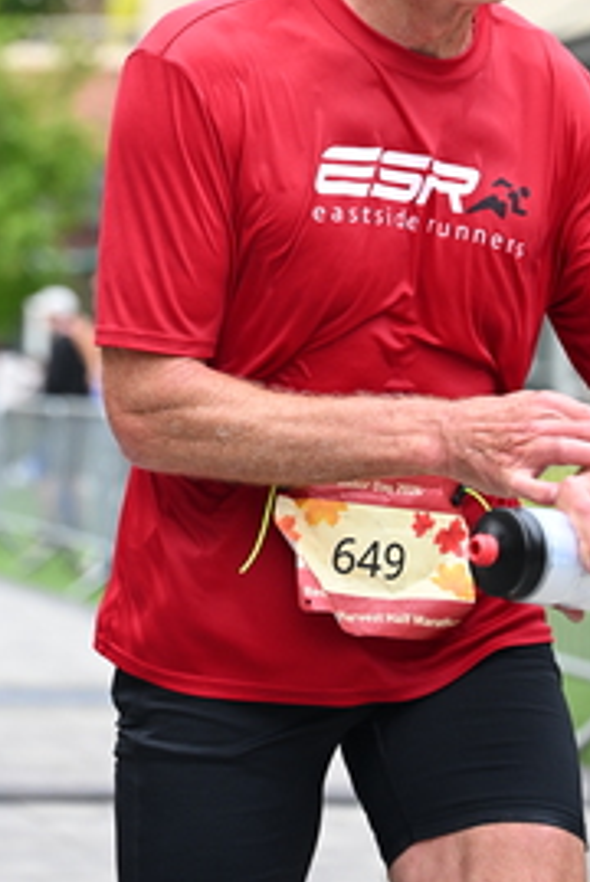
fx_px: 3506
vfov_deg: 14.2
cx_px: 156
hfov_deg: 9.6
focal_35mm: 143
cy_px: 134
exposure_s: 1/1600
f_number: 2.8
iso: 800
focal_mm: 70
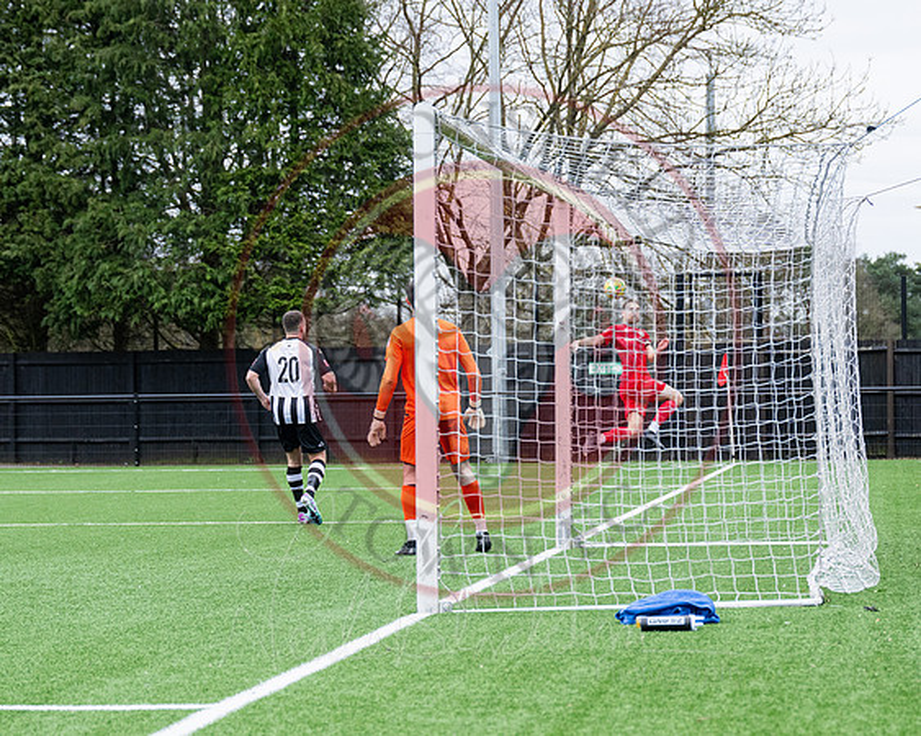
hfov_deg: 14.5
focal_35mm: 132
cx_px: 661
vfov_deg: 11.7
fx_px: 3599
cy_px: 409
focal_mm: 78
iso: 800
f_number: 4
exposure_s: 1/1600
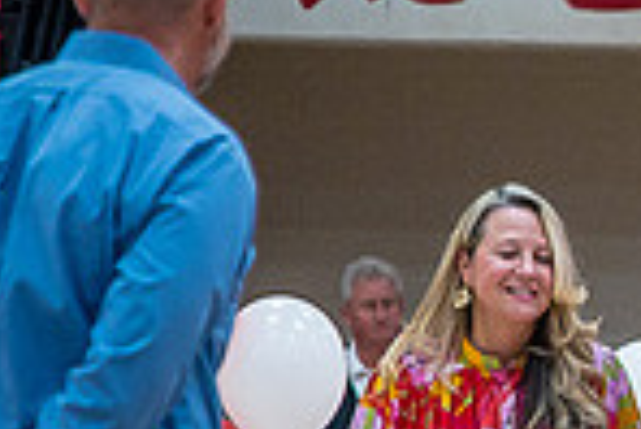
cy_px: 269
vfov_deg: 2.9
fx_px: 8359
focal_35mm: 469
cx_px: 923
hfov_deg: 4.4
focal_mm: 120
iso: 2000
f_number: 4
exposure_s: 1/320
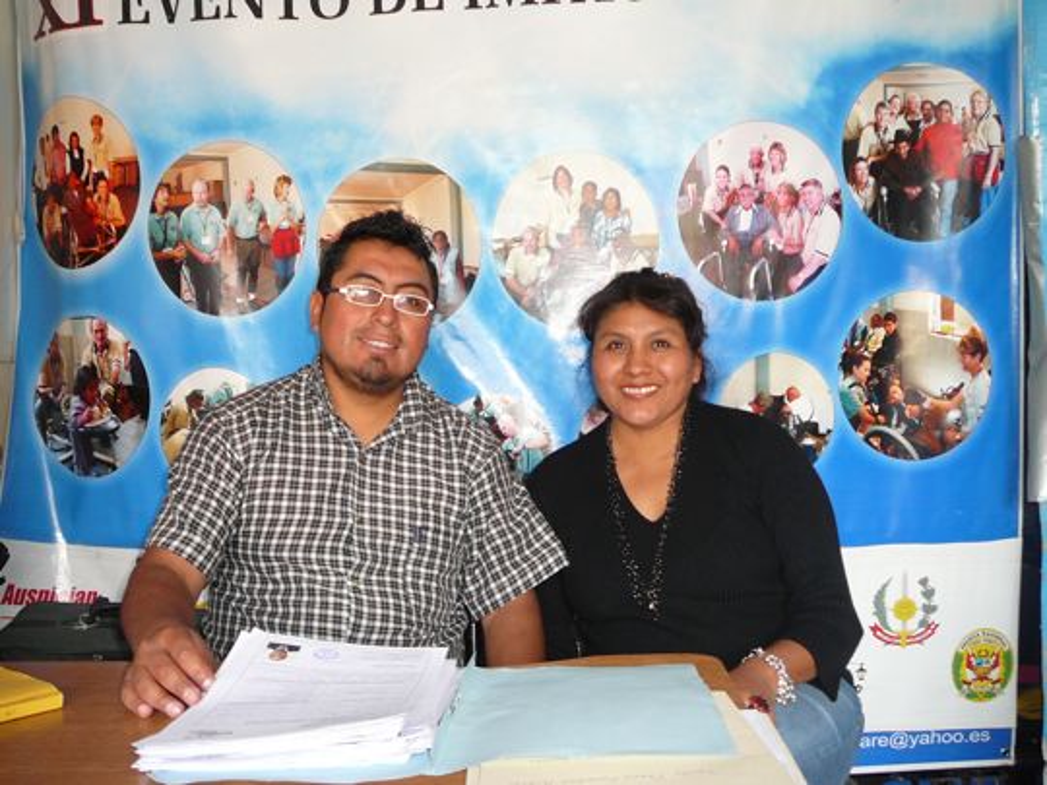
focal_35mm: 35
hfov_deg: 52.6
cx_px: 524
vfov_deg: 40.7
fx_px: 1059
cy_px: 392
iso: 100
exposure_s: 1/30
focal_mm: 5.2
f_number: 2.8
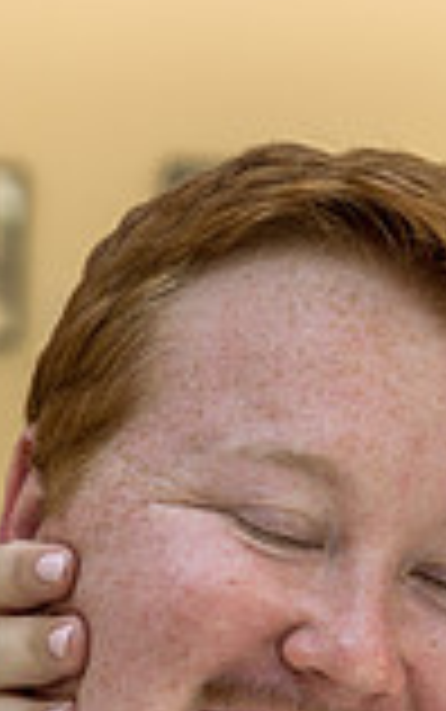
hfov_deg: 9.8
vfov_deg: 15.5
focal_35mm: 131
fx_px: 2543
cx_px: 590
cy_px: 772
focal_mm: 35
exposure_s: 1/200
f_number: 3.2
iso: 200
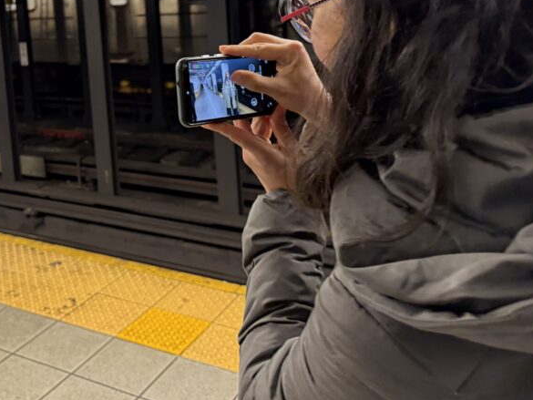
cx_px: 94
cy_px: 52
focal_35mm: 42
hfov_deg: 42.4
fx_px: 647
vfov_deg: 32.9
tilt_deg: -5.9
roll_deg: +5.2
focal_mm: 6.76
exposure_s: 1/60
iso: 400
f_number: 1.78
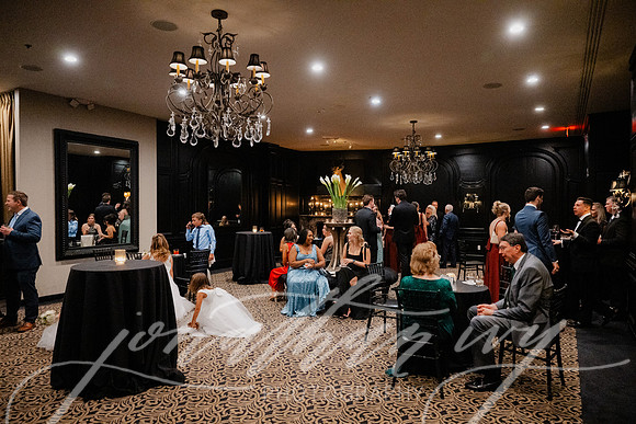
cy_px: 212
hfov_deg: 73.7
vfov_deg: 53.2
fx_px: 424
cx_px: 318
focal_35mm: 24
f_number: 2.8
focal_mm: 24
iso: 6400
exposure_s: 1/100
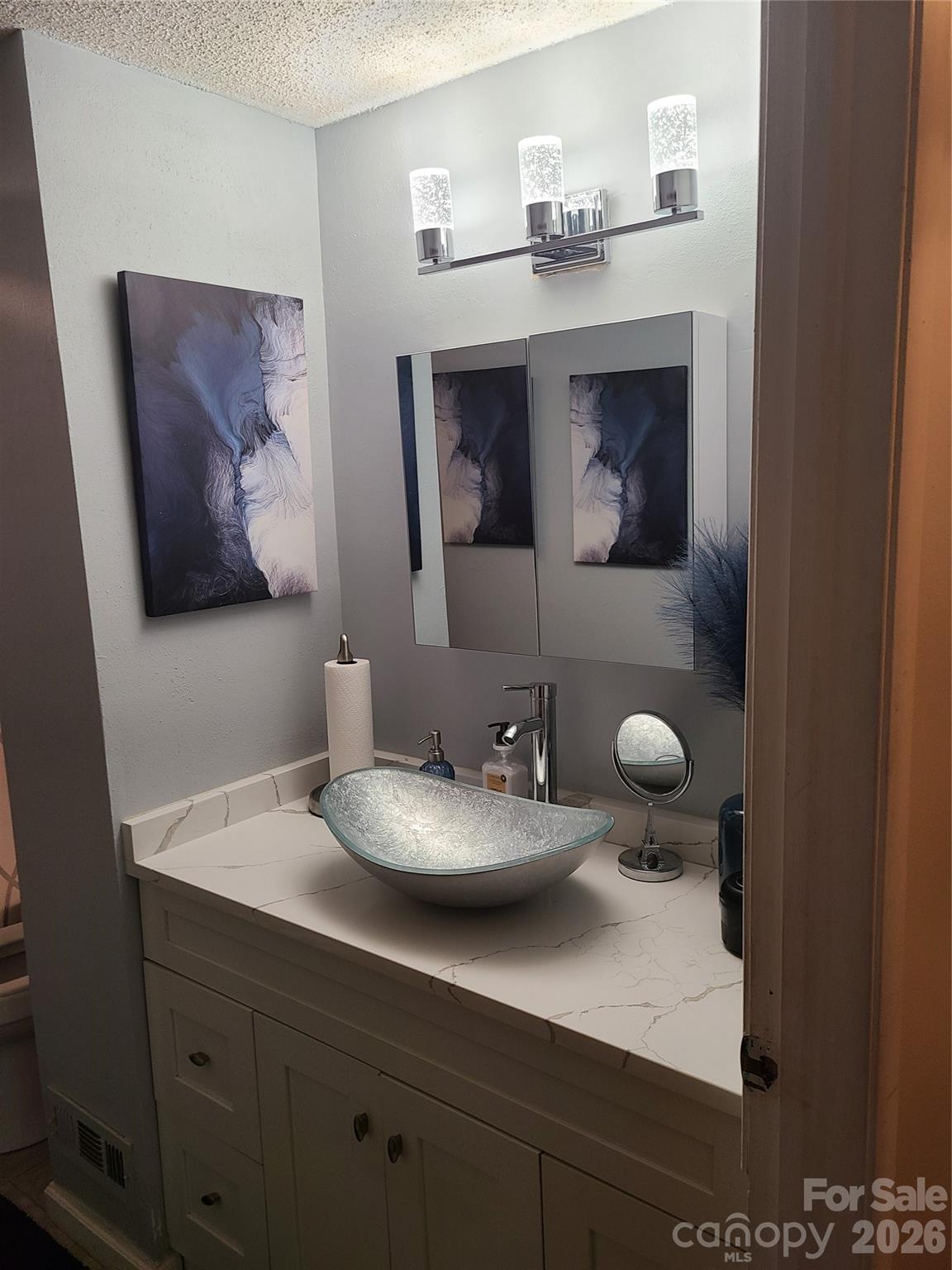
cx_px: 476
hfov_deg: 53.1
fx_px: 953
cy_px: 635
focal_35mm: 26
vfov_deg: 67.3
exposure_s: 1/60
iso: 125
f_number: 1.8
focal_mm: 5.4
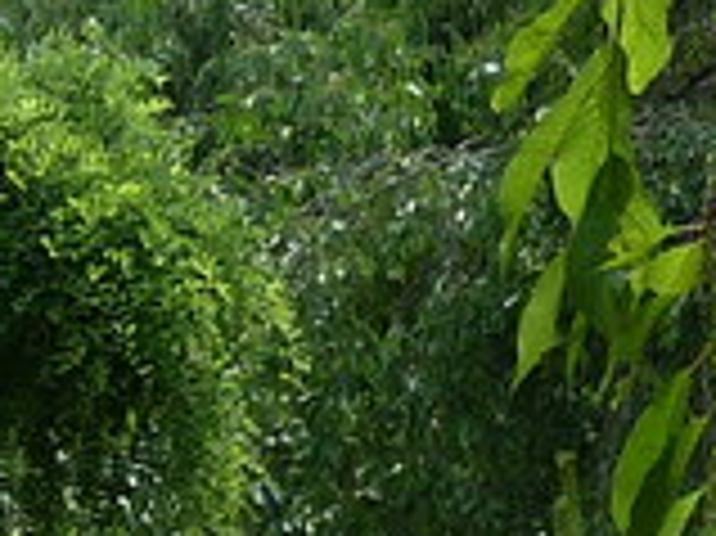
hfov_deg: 8.6
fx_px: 3906
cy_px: 1293
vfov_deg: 7.3
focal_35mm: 189
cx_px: -1477
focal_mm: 4.1
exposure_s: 1/200
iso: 80
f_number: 4
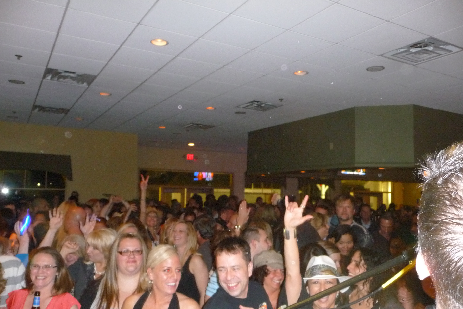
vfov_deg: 43.5
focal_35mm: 30
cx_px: 229
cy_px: 178
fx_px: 386
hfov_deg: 61.9
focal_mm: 4.7
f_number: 3.3
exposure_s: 1/8
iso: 500
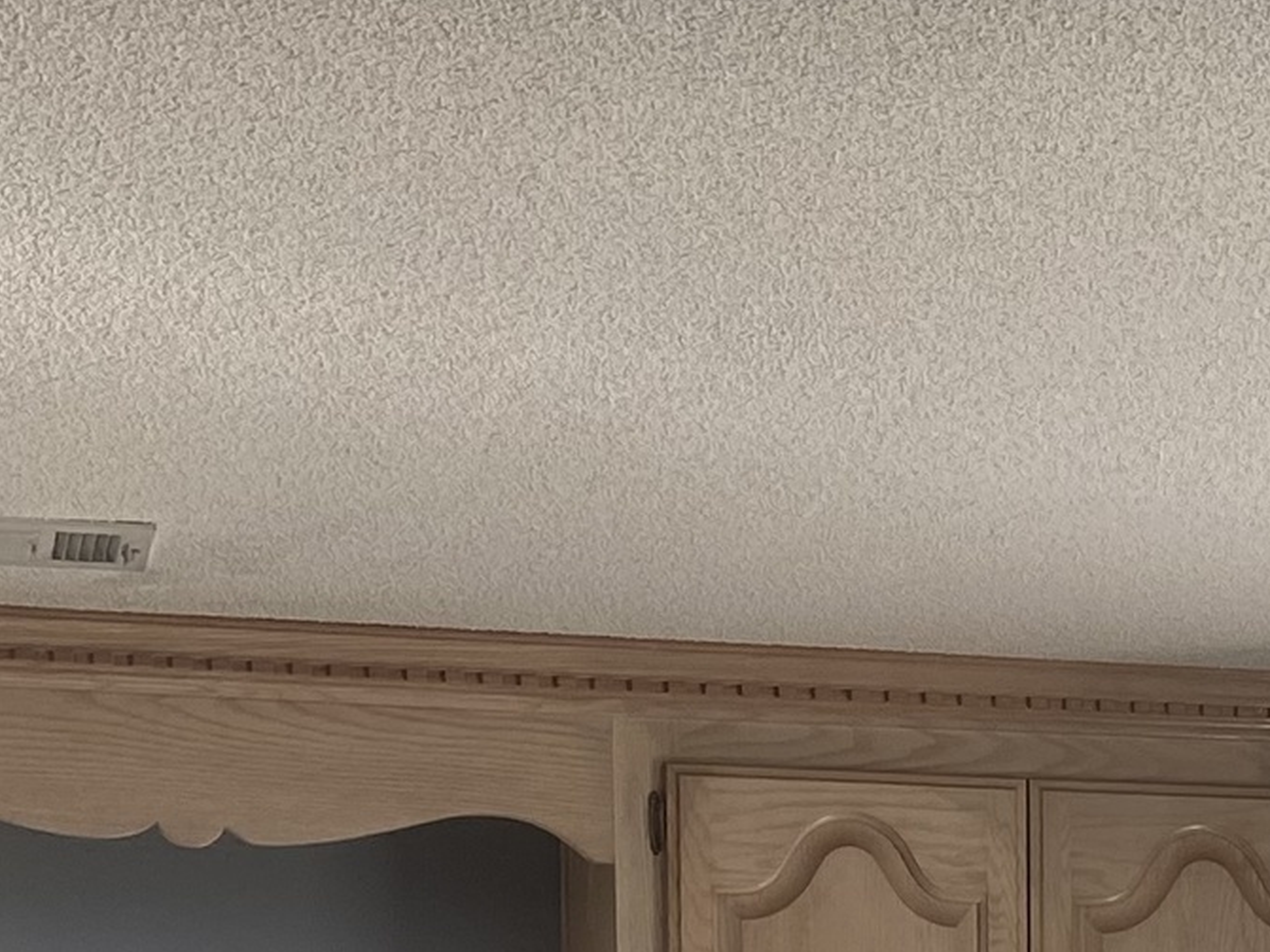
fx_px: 4365
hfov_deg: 16.4
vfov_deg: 11.3
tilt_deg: -3.8
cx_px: 996
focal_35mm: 119
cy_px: 1864
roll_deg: +0.7
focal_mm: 4.25
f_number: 1.8
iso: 50
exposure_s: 1/122
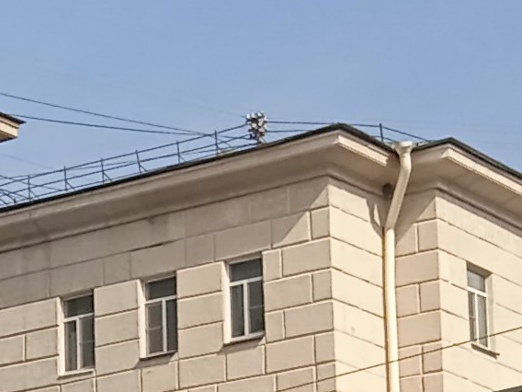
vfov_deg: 7.0
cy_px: 757
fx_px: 3091
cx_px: -386
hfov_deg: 9.3
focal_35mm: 205
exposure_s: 1/1053
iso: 100
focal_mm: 3.43
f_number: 2.2
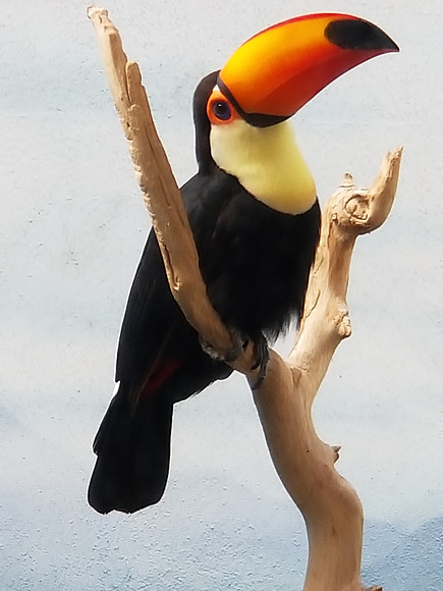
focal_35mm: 52
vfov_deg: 36.8
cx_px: 222
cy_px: 296
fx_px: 887
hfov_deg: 28.0
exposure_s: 1/60
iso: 32
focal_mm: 6
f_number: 2.4
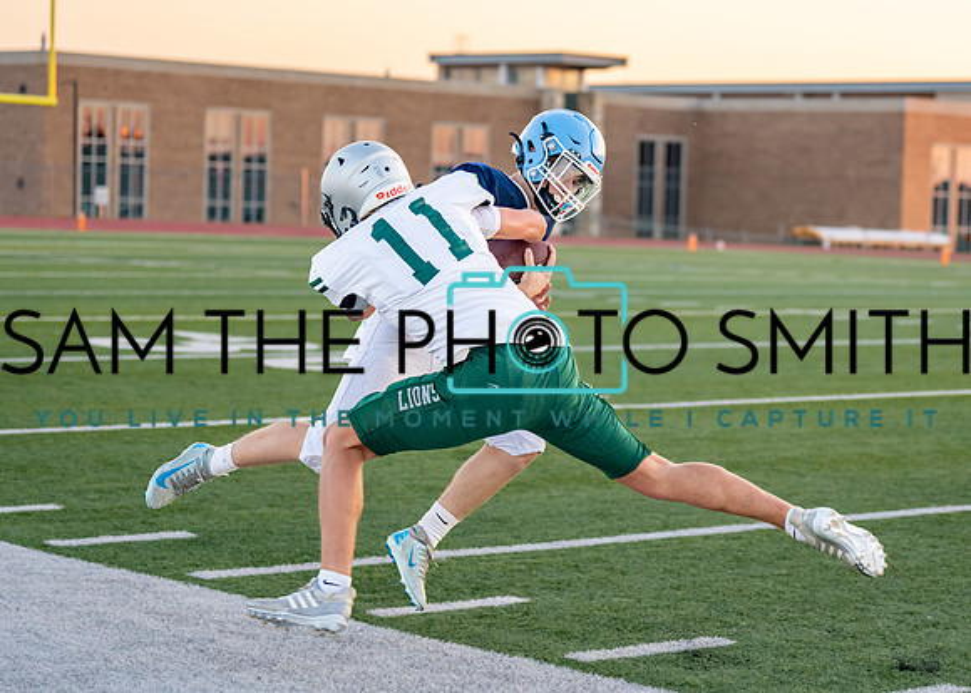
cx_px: 605
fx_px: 2568
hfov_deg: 21.4
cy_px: 333
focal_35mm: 93
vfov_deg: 15.4
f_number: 2.8
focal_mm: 70
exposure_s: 1/1250
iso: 1000
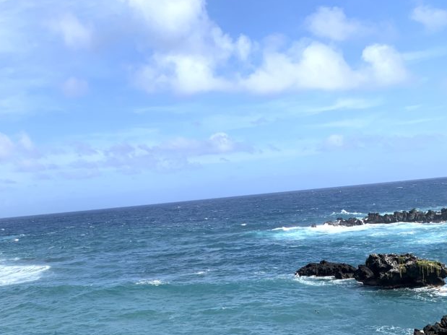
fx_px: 555
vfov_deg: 32.9
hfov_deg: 42.2
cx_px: 99
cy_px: 256
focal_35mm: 43
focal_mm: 4.25
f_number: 1.8
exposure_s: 1/2681
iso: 25
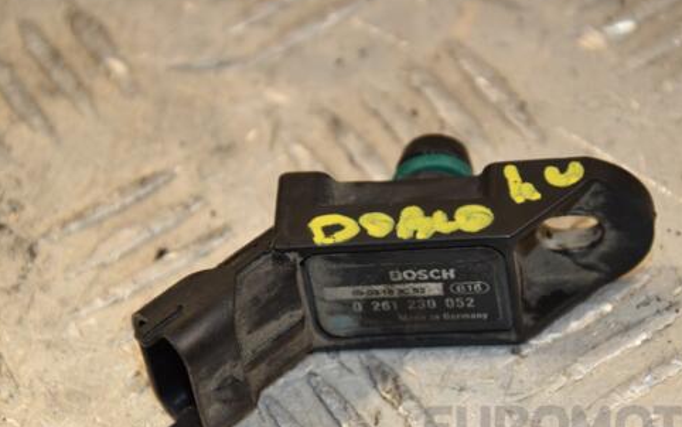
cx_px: 398
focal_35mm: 200
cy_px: 239
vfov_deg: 6.6
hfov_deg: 10.5
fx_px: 3713
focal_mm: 105
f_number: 7.1
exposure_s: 1/200
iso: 800
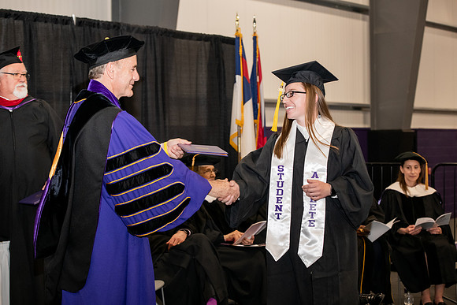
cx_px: 228
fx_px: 889
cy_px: 152
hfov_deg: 28.8
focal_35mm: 70
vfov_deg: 19.5
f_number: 5
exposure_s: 1/200
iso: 2000
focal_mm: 70
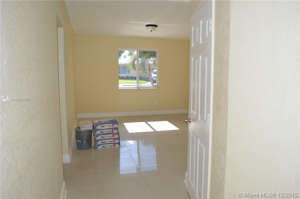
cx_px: 150
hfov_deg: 67.4
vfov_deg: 47.8
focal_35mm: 27
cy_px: 100
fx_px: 225
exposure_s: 1/160
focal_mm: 18
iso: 100
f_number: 4
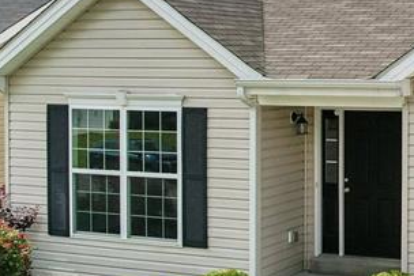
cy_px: 80
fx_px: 851
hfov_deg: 25.1
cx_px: 475
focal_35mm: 74
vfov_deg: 18.4
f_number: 2.8
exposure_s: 1/5000
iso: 100
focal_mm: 8.4
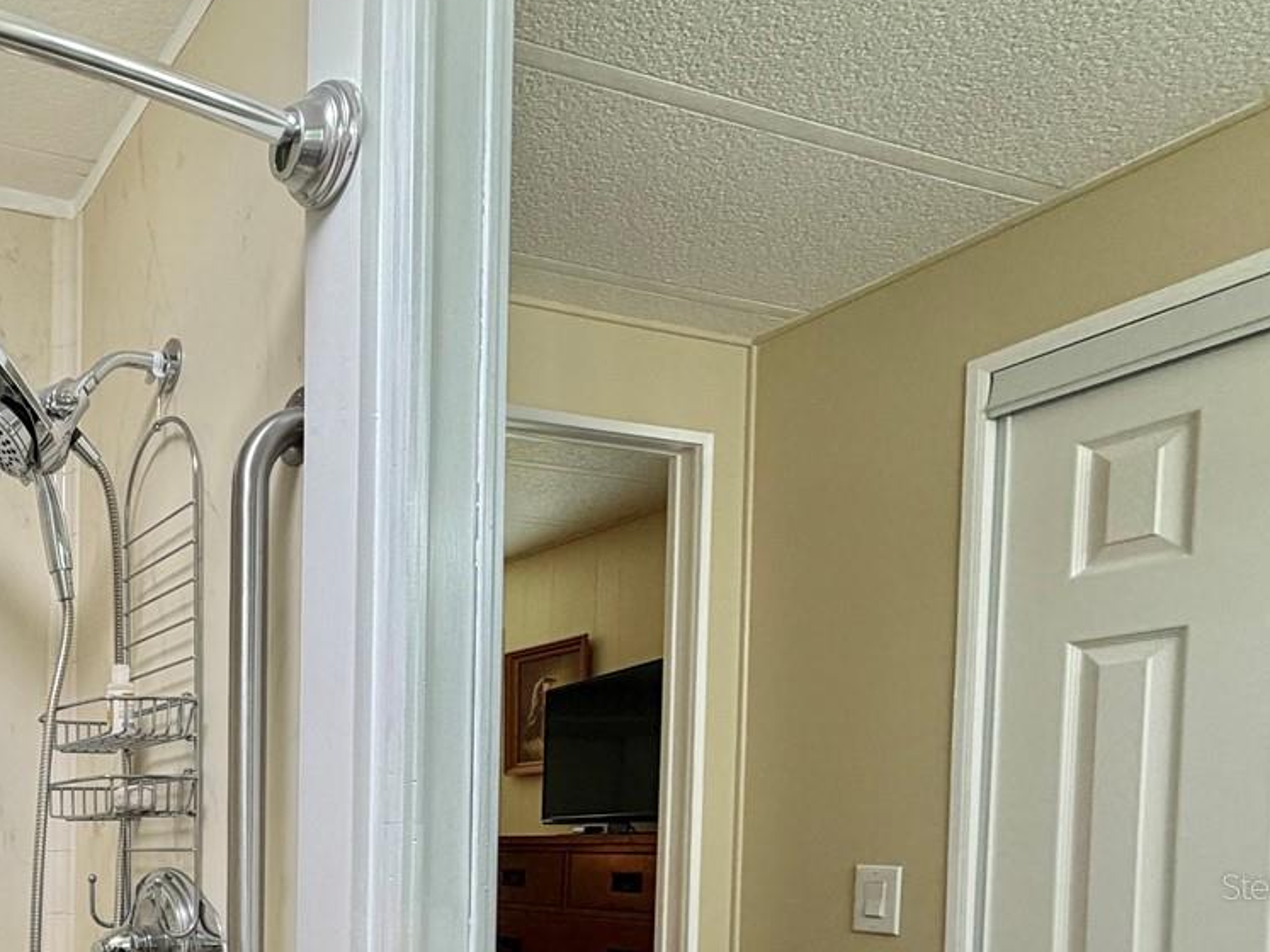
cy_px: 886
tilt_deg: -2.4
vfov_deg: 42.3
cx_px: 22
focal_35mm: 30
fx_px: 1100
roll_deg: +0.2
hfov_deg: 49.7
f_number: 2.2
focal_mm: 2.22
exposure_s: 1/120
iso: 125
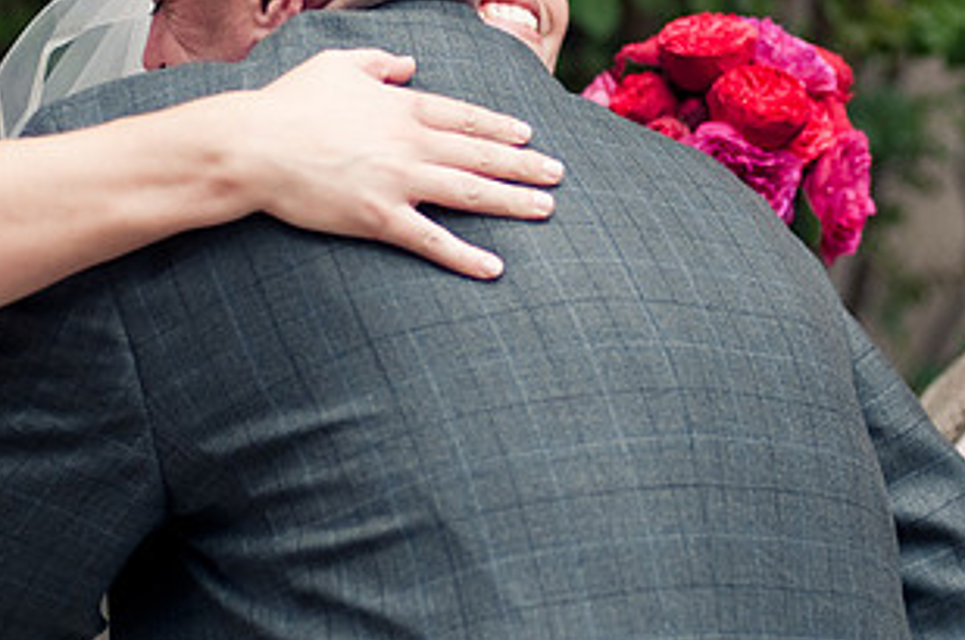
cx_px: 584
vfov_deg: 14.5
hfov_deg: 21.7
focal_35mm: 94
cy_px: 187
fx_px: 2516
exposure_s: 1/2000
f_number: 1.8
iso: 400
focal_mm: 50
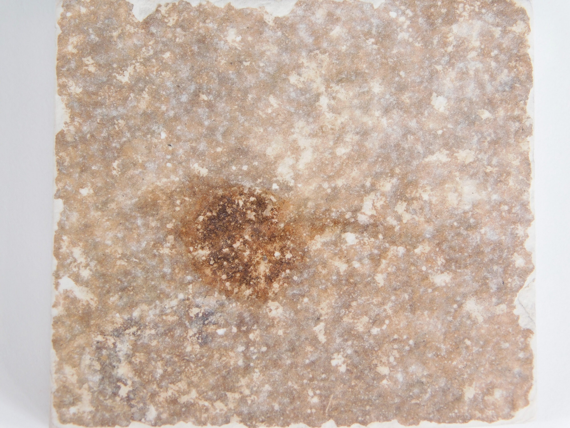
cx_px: 285
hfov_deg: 9.8
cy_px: 214
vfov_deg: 7.4
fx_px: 3326
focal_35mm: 202
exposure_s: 1/80
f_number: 5.4
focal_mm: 35.9
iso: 125
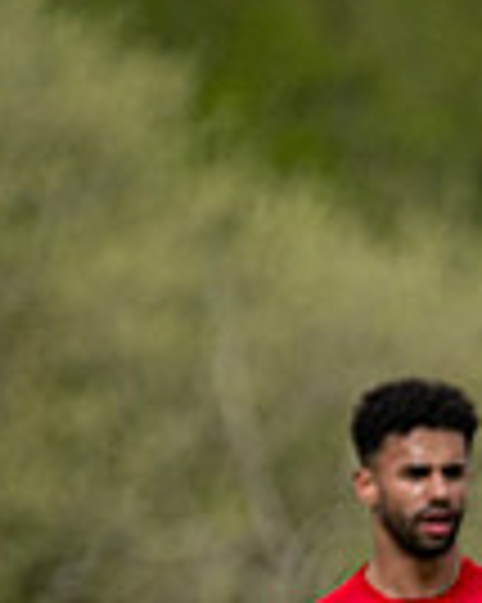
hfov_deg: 1.4
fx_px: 20298
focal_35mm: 1137
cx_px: 1459
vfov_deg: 1.7
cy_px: 806
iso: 400
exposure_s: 1/4000
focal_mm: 240
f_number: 4
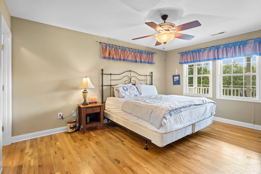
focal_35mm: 17
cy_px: 87
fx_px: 123
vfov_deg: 70.4
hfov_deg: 93.3
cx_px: 130
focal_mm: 17
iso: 400
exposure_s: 1
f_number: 8
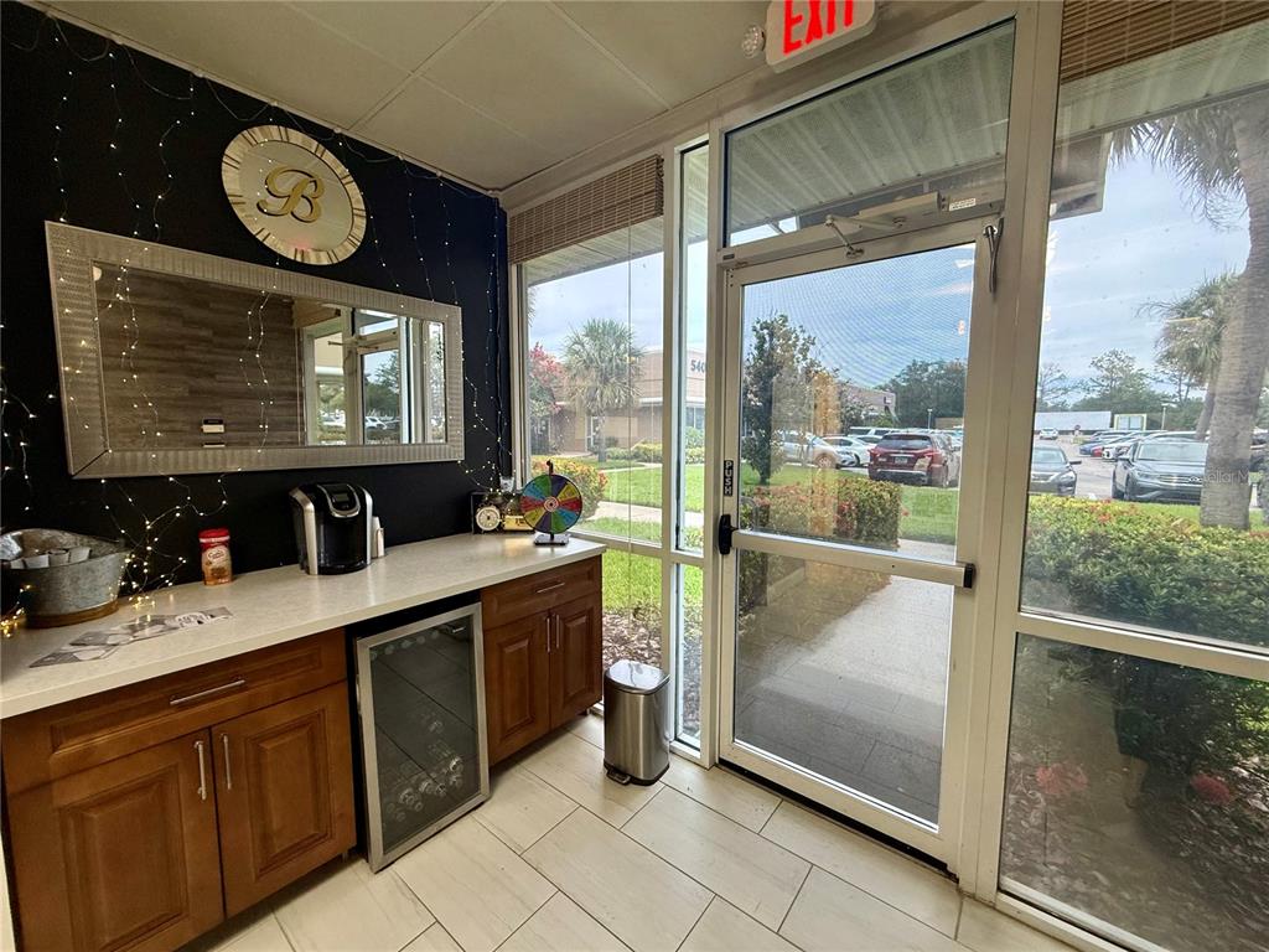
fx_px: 513
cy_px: 476
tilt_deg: -5.0
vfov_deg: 85.7
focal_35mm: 14
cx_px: 634
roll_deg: -0.7
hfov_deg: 102.1
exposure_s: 1/120
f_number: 2.2
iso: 160
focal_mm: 2.22
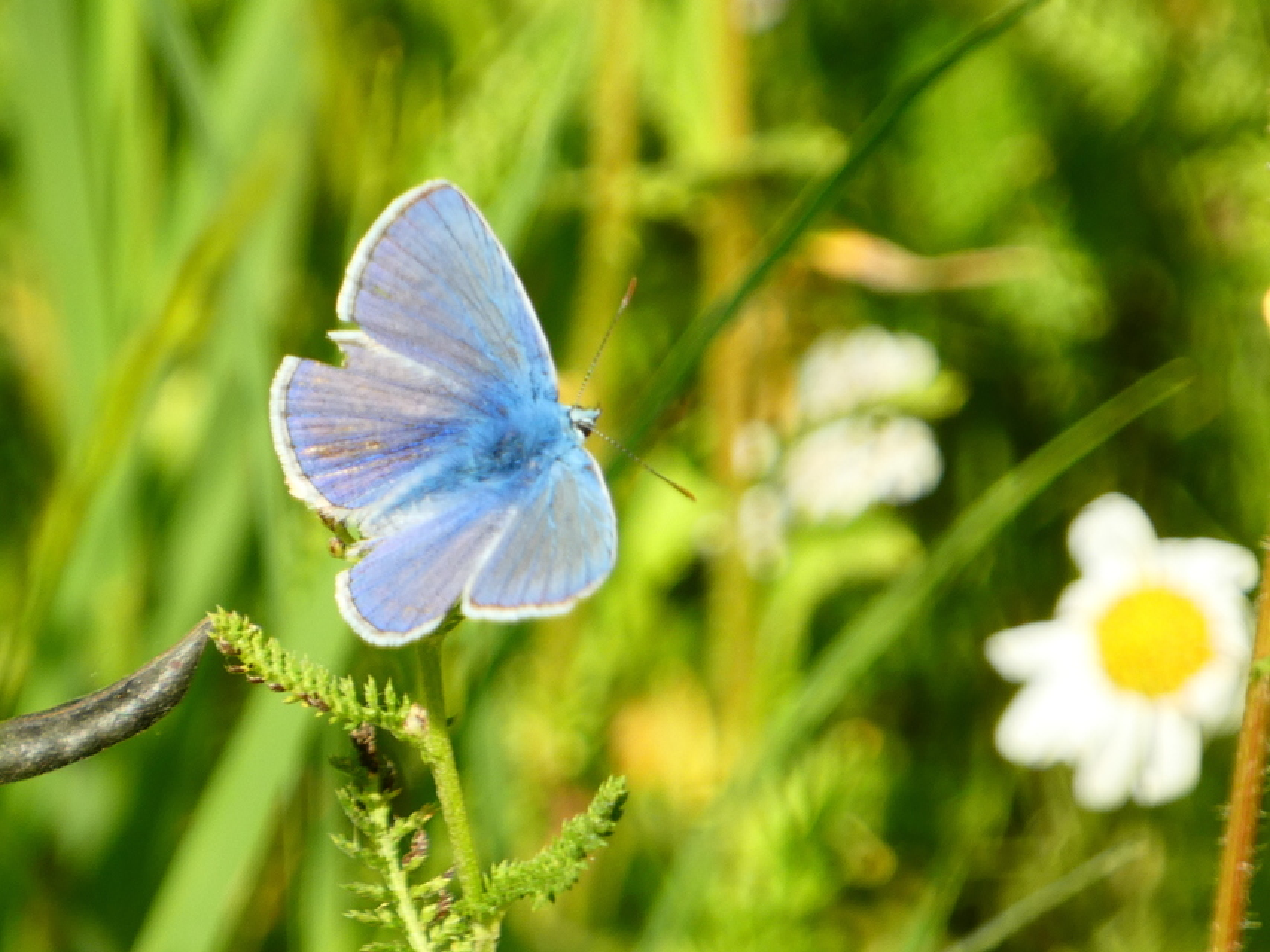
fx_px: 29355
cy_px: 476
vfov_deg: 1.9
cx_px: 635
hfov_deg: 2.5
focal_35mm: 800
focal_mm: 143.4
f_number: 5.6
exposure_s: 1/100
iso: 80
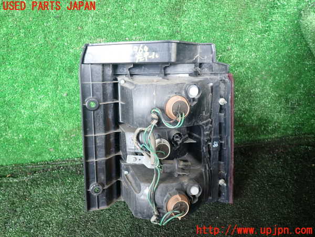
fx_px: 273
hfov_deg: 60.0
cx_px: 158
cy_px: 118
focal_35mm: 30
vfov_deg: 46.8
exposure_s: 1/40
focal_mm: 5.4
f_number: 2.3
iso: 200
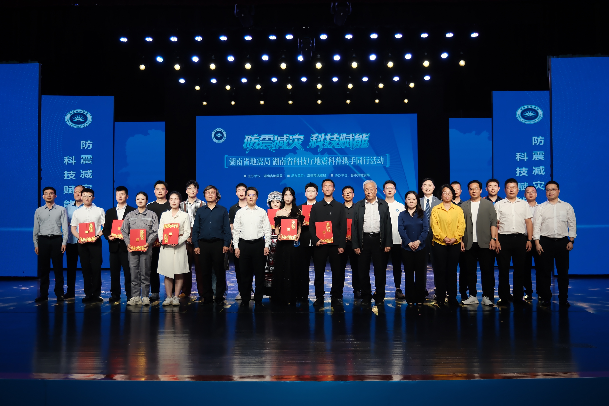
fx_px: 609
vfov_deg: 36.9
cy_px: 203
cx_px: 304
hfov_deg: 53.1
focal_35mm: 36
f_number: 2.8
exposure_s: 1/200
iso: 320
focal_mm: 24.2
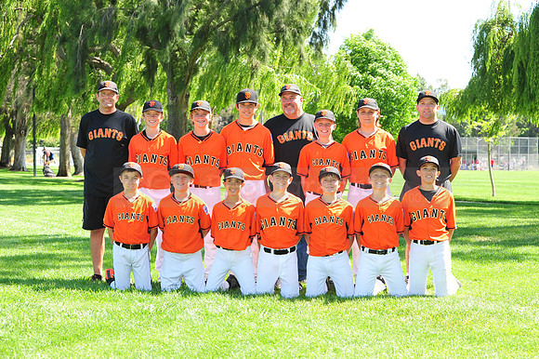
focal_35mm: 80
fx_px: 1197
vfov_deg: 17.0
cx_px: 270
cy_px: 180
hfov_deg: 25.4
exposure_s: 1/160
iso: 200
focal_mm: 80
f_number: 7.1
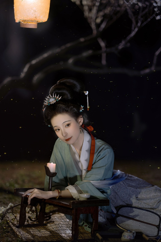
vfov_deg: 23.9
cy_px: 121
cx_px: 80
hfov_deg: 16.1
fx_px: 570
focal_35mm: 85
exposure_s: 1/100
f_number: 1.4
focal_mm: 85
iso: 200
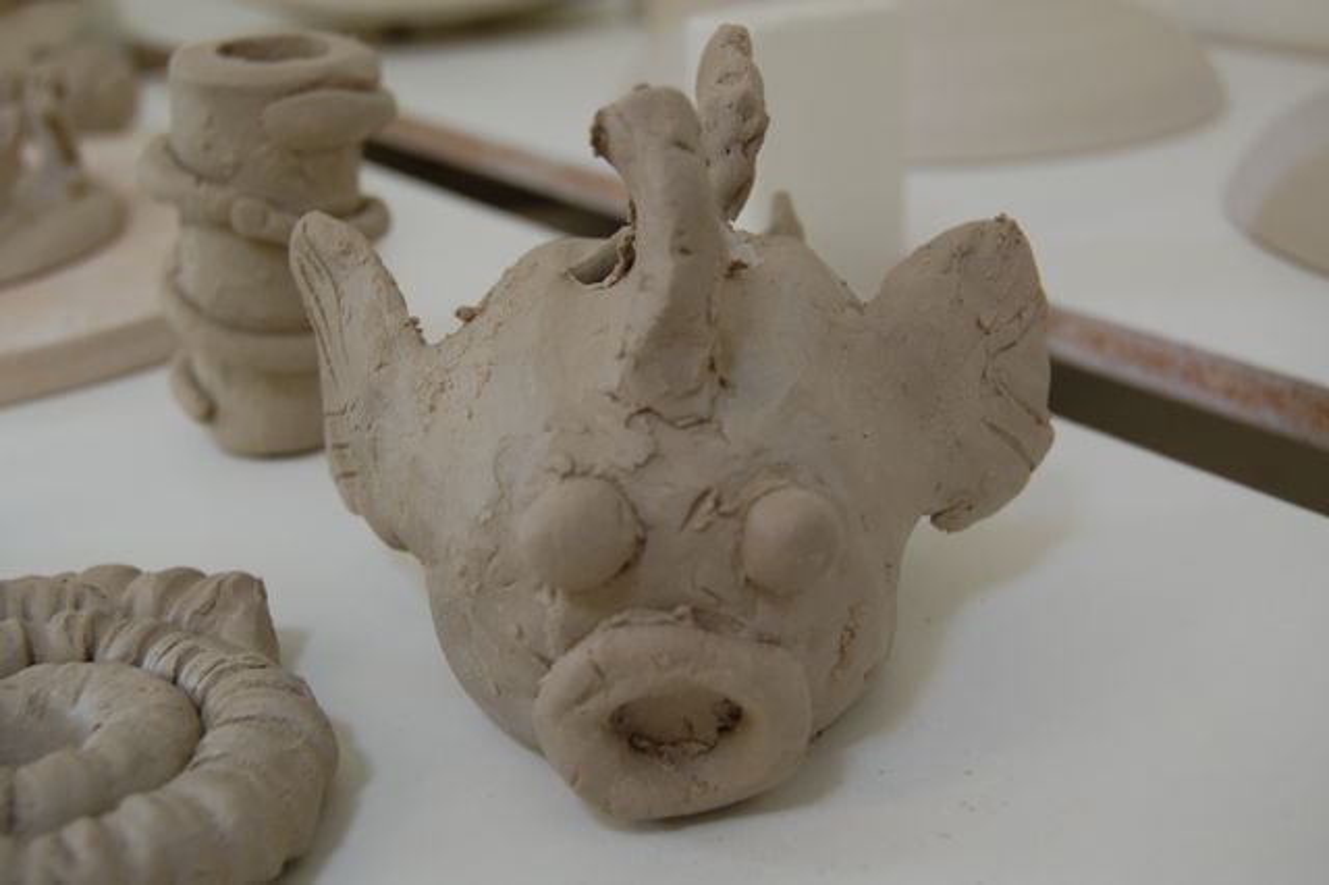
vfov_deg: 28.0
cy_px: 442
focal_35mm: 48
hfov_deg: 41.1
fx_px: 1771
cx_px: 664
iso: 400
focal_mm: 32
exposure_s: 1/60
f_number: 6.3
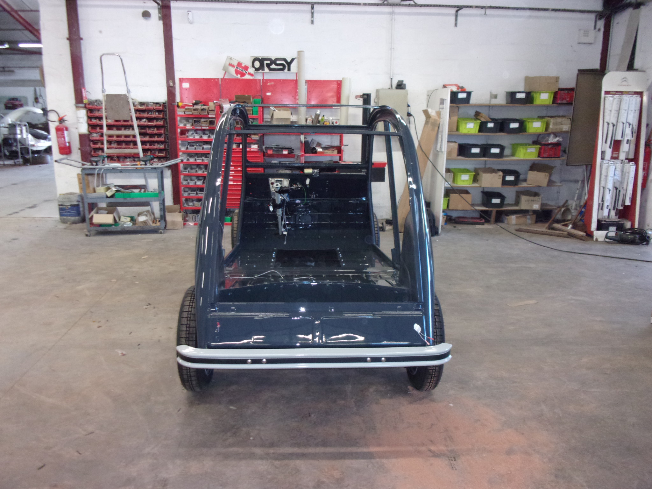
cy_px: 244
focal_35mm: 28
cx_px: 326
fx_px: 527
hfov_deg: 63.4
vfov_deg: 49.7
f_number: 3.9
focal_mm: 5.1
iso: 400
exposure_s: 1/34
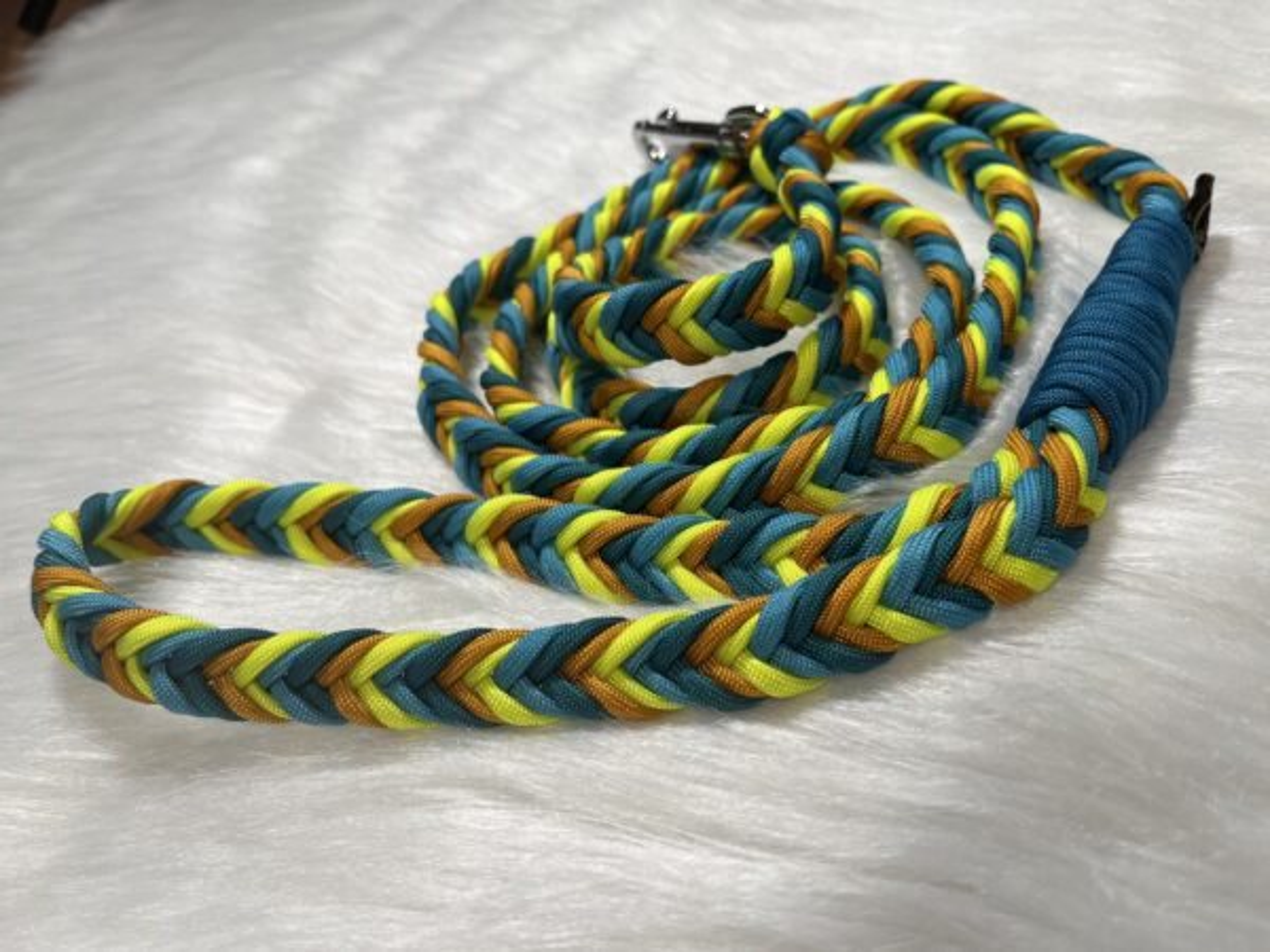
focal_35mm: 26
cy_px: 476
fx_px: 954
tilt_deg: -41.9
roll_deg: +18.1
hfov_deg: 67.3
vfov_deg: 53.1
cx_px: 635
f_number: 1.6
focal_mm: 5.1
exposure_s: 1/111
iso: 32
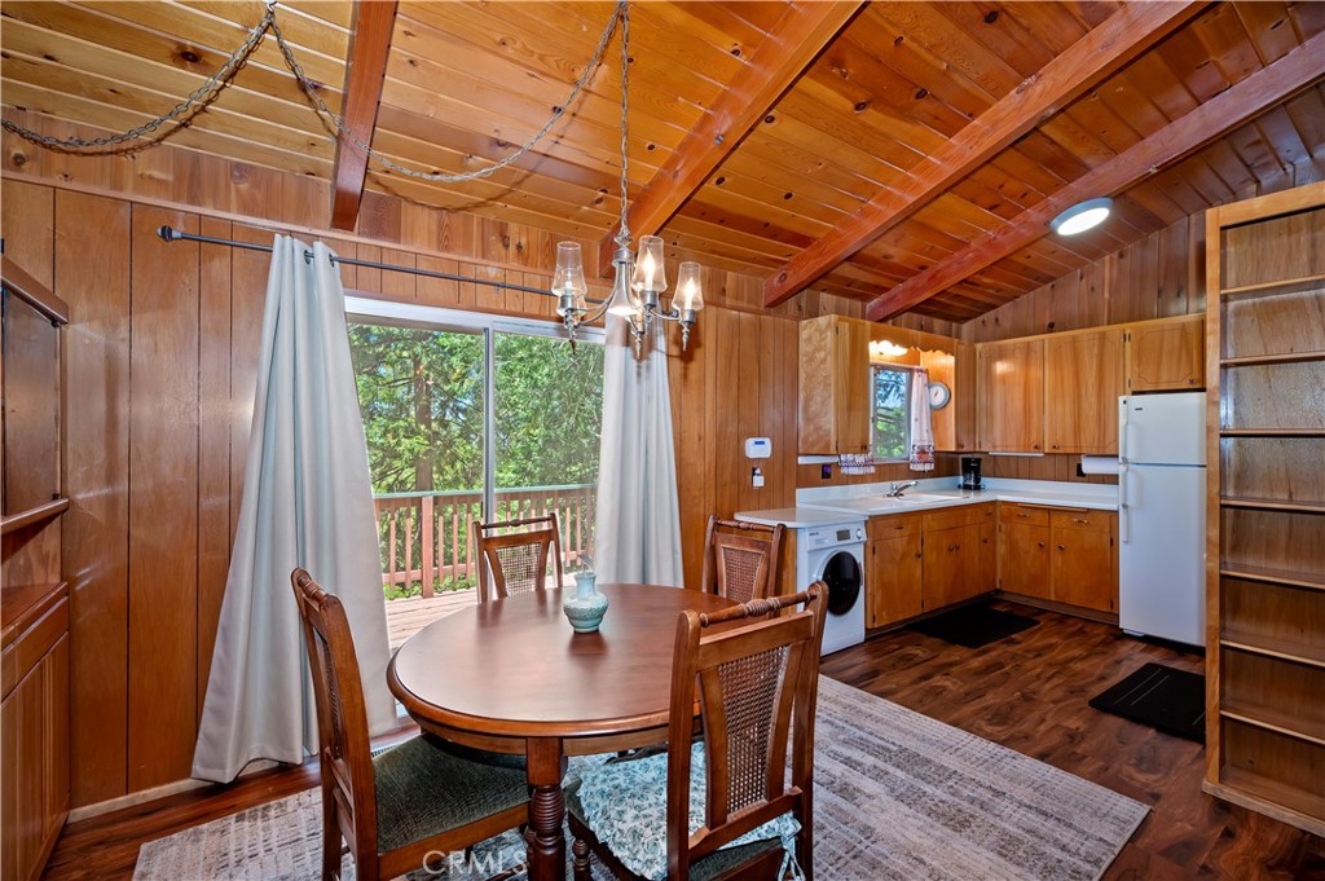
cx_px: 662
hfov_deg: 100.4
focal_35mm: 15
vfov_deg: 77.2
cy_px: 440
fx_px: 552
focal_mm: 15
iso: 400
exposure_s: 1/20
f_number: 8
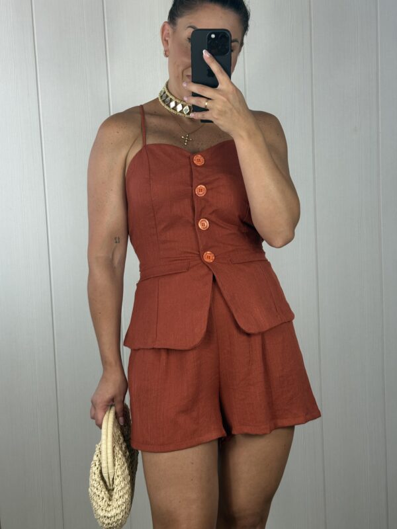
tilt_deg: -26.5
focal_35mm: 48
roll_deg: +3.1
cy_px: 264
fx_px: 734
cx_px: 198
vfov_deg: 39.7
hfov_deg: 30.3
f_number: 1.78
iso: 64
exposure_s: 1/100
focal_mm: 6.76
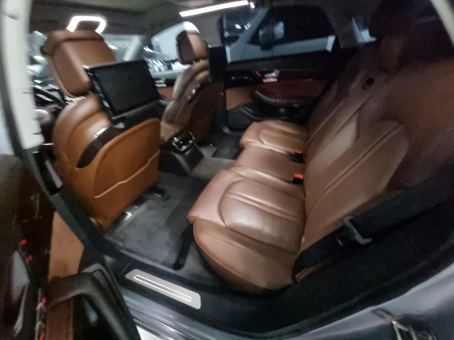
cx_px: 227
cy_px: 170
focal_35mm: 13
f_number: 2.2
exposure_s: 1/24
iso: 2500
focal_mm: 2.2
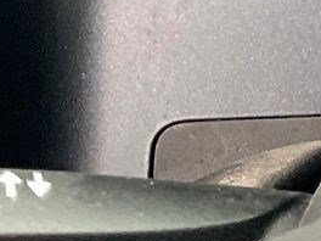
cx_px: 817
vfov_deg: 7.7
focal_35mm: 176
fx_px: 1632
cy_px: -405
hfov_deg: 9.7
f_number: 1.8
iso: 64
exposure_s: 1/122
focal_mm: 3
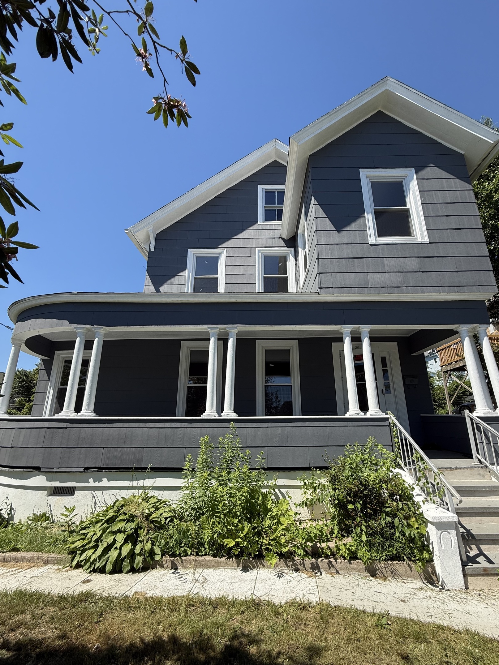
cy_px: 348
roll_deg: +0.8
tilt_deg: +16.2
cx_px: 267
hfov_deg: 81.6
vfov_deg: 98.1
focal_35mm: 15
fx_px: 288
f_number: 2.2
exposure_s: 1/1145
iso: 50
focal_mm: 2.22
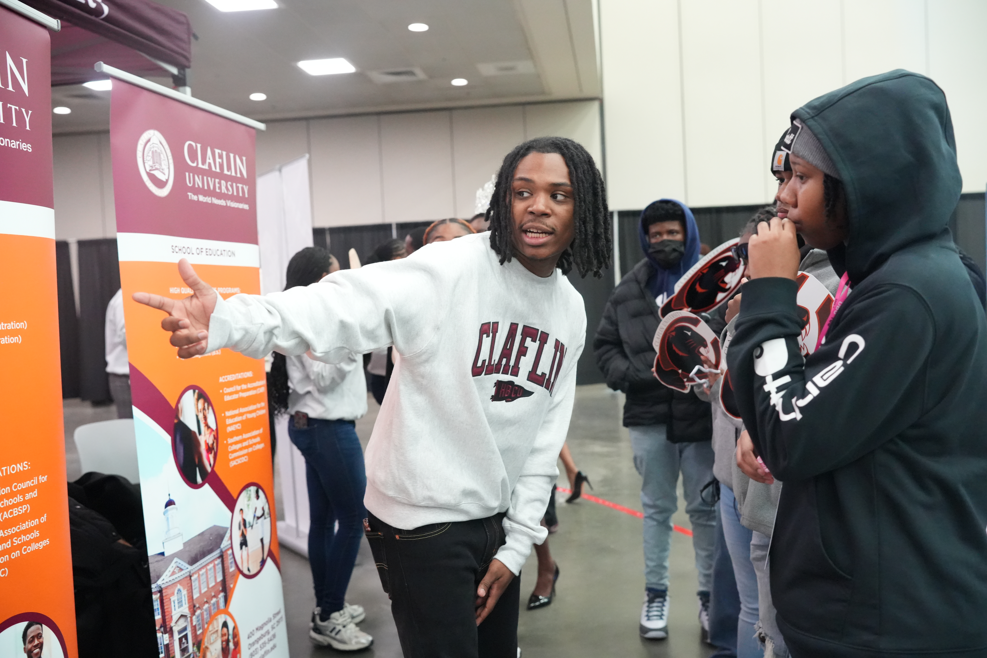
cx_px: 494
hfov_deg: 54.4
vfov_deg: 37.9
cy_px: 329
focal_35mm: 35
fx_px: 960
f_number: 3.5
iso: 10000
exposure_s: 1/250
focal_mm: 35
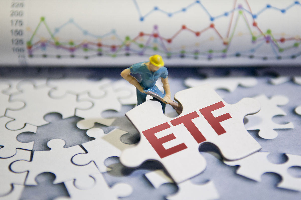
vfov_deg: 16.5
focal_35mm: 82
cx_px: 150
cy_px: 100
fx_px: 689
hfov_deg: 24.6
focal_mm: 55
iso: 640
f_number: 2.8
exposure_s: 1/1250
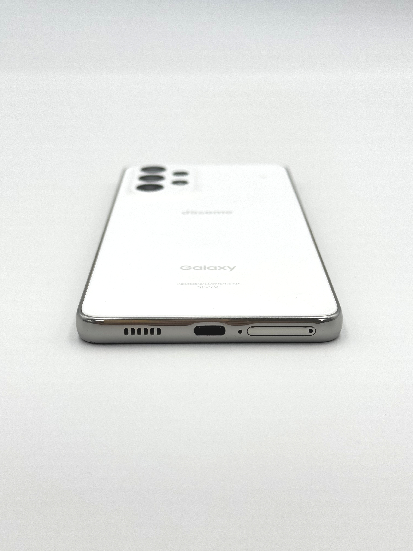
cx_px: 206
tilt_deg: -23.5
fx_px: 764
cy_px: 276
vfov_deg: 39.7
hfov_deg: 30.3
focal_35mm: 48
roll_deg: -0.3
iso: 64
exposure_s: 1/531
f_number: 1.78
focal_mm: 6.76
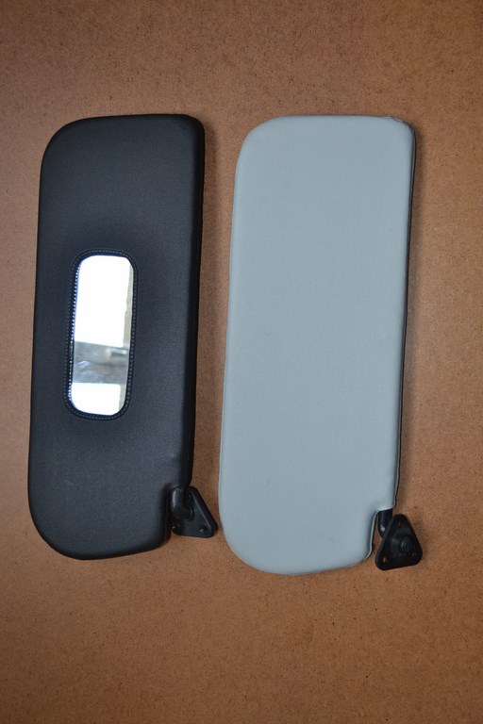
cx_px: 242
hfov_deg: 34.2
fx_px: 785
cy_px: 362
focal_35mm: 39
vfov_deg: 49.6
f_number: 4.2
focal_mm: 26
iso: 400
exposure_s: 1/100
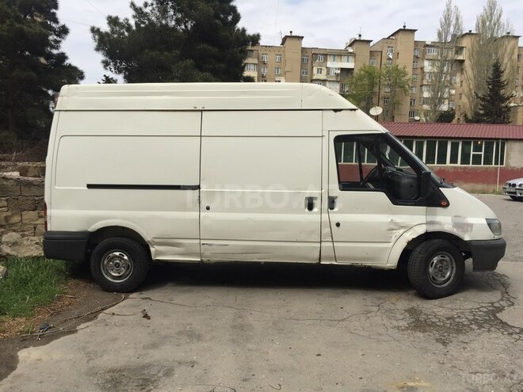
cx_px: 262
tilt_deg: -7.0
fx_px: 438
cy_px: 196
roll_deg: -3.7
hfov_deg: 61.7
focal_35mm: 29
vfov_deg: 48.2
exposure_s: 1/2326
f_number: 2.2
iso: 32
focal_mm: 4.15
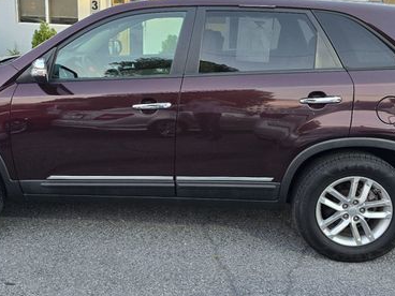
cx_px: 177
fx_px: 456
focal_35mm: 40
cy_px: 117
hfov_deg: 46.7
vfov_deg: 35.8
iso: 250
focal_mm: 6.3
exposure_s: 1/120
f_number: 1.7
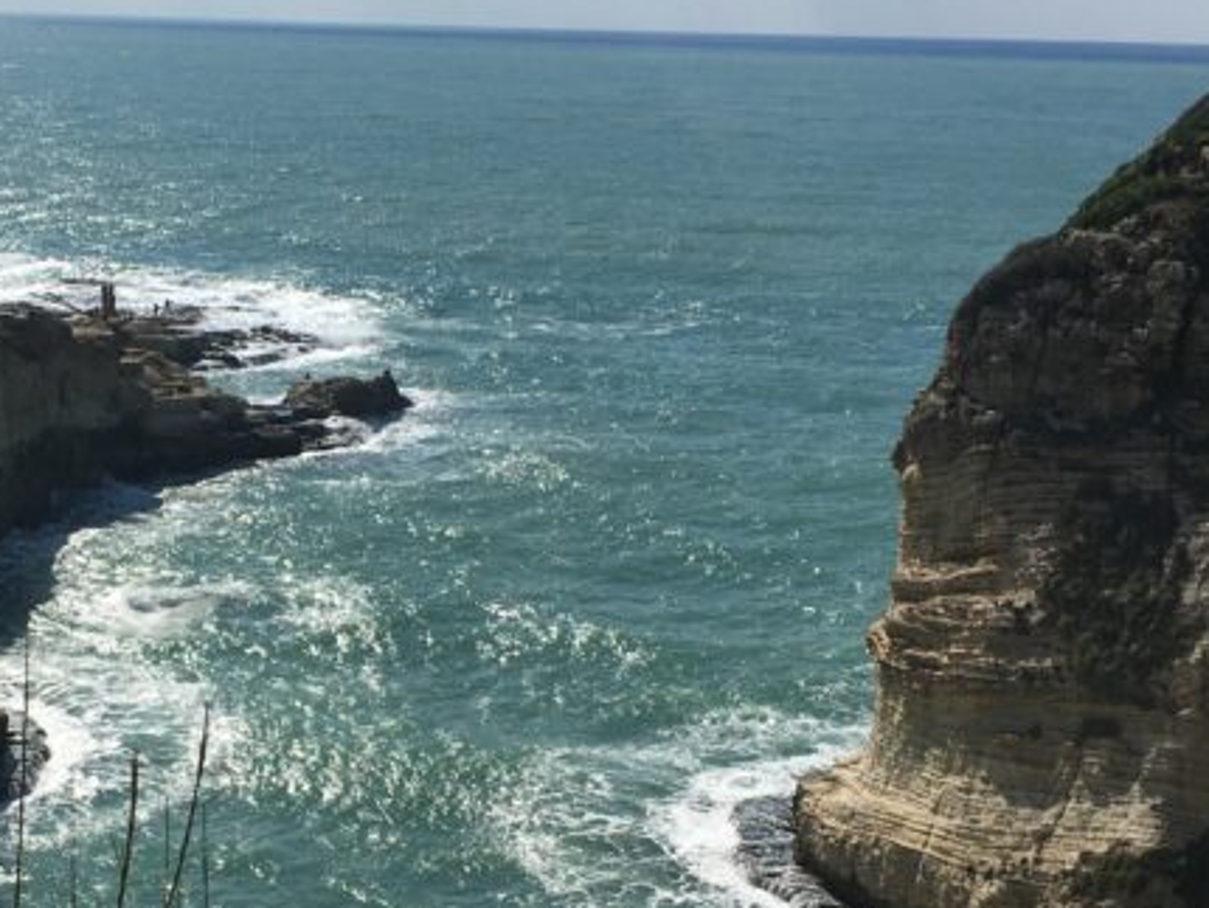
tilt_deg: -14.4
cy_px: 658
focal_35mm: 69
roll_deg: -0.9
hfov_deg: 27.6
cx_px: 250
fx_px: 2411
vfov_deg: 21.2
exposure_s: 1/4274
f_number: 2.2
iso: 25
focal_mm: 4.15
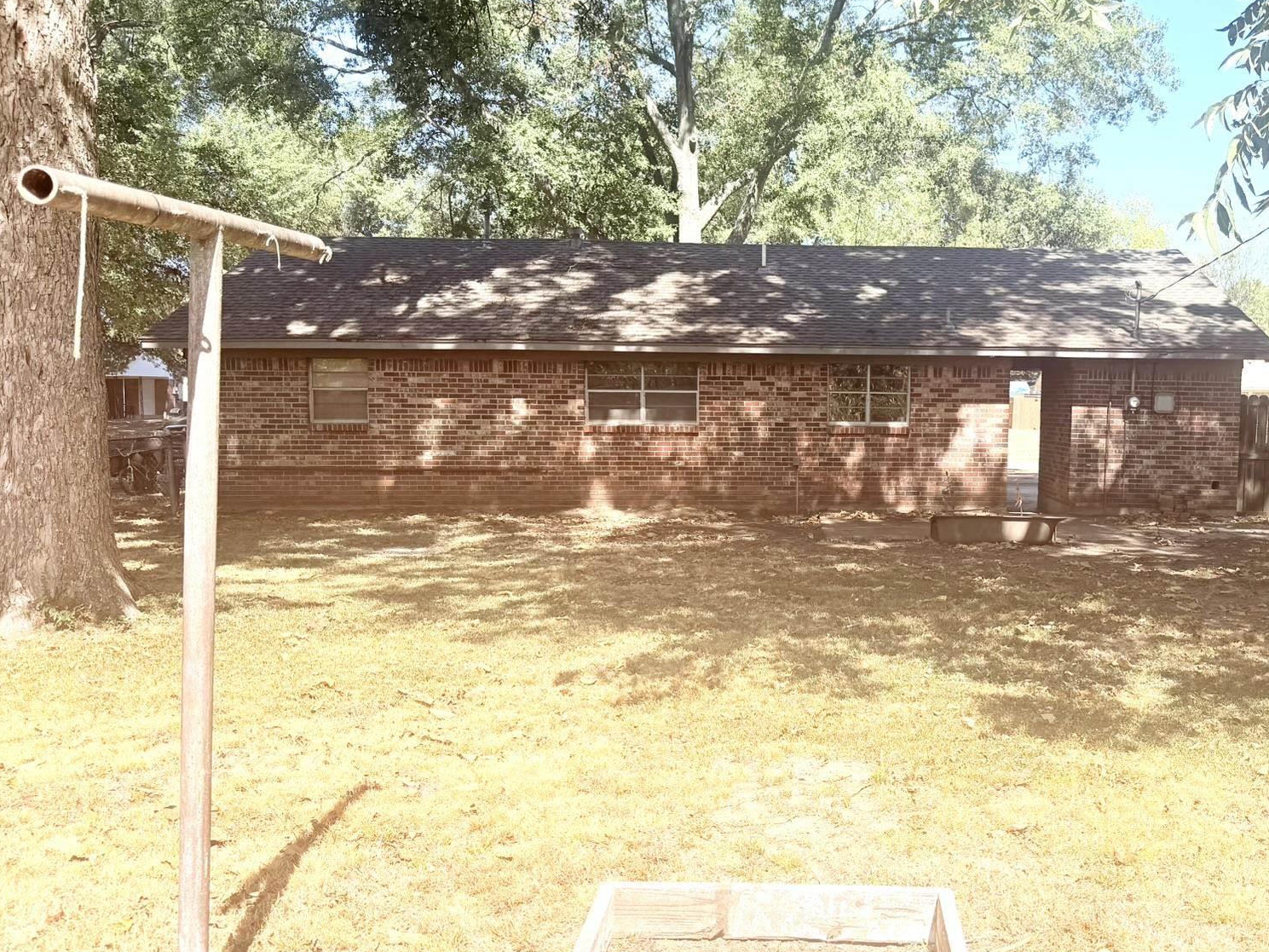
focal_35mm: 33
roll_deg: -0.2
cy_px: 483
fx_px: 1210
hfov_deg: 54.4
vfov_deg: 43.0
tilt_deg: -3.4
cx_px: 826
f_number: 1.78
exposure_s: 1/2525
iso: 80
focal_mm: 6.76
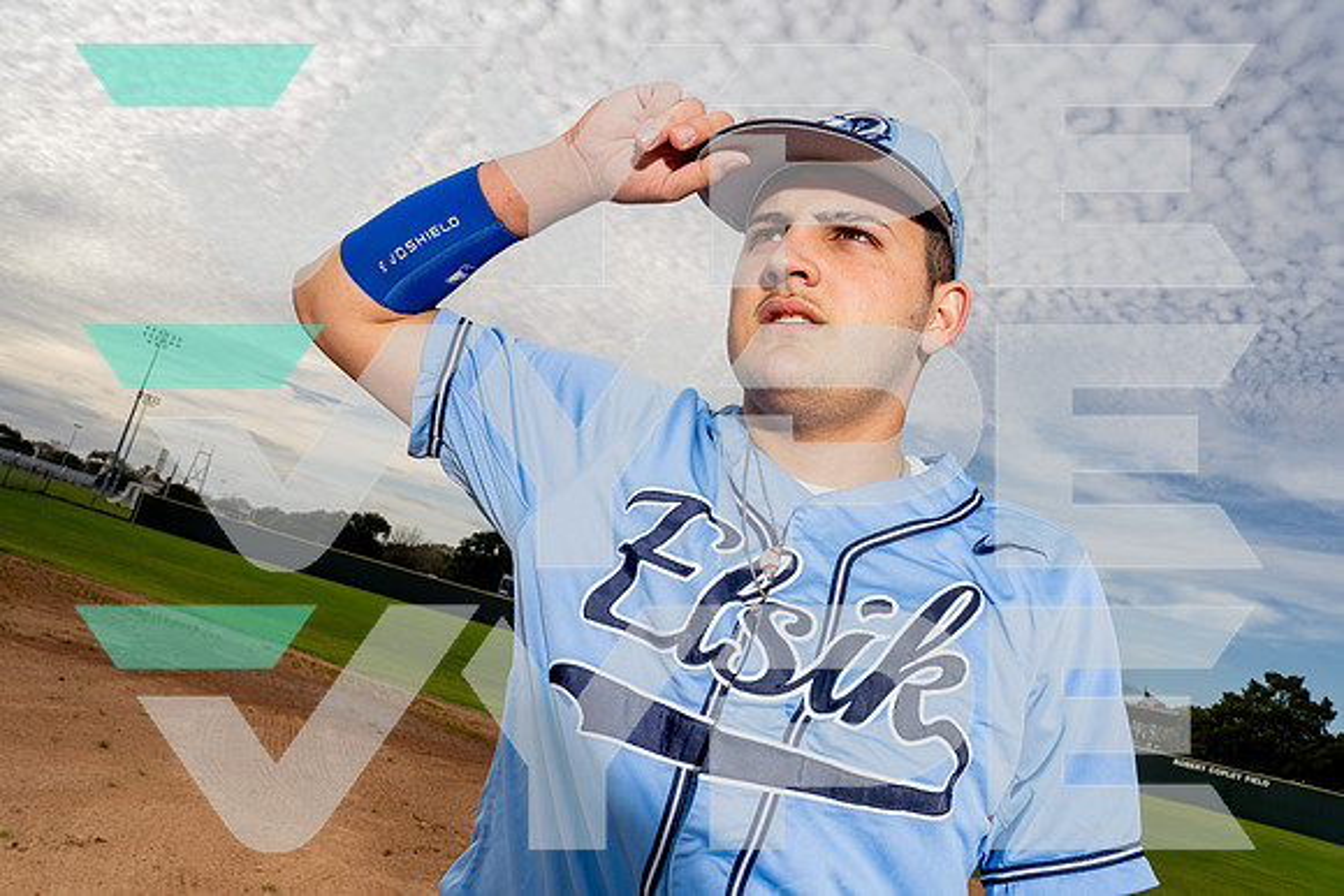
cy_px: 448
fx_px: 896
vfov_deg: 53.2
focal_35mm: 24
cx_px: 672
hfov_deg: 73.7
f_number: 11
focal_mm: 24
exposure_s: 1/250
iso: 160
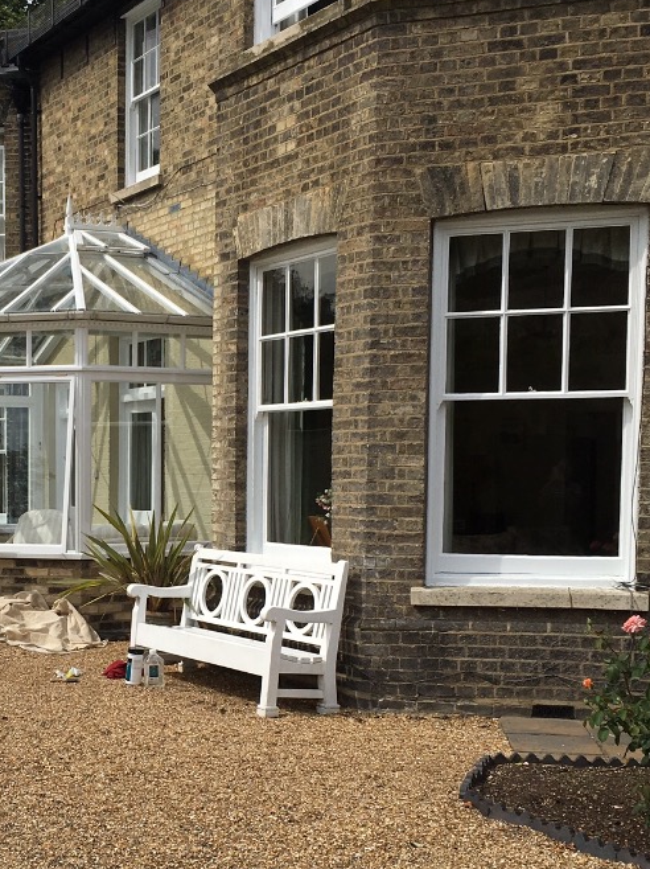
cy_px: 562
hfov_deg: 26.9
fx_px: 1328
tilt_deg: -3.9
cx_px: 124
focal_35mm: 53
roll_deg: +0.0
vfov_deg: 35.9
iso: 25
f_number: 2.2
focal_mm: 4.15
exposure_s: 1/2564
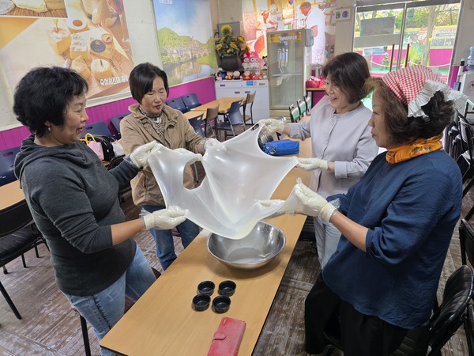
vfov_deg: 58.9
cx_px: 237
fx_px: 315
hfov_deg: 73.9
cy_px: 178
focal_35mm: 23
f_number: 1.7
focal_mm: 6.3
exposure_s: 1/120
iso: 250
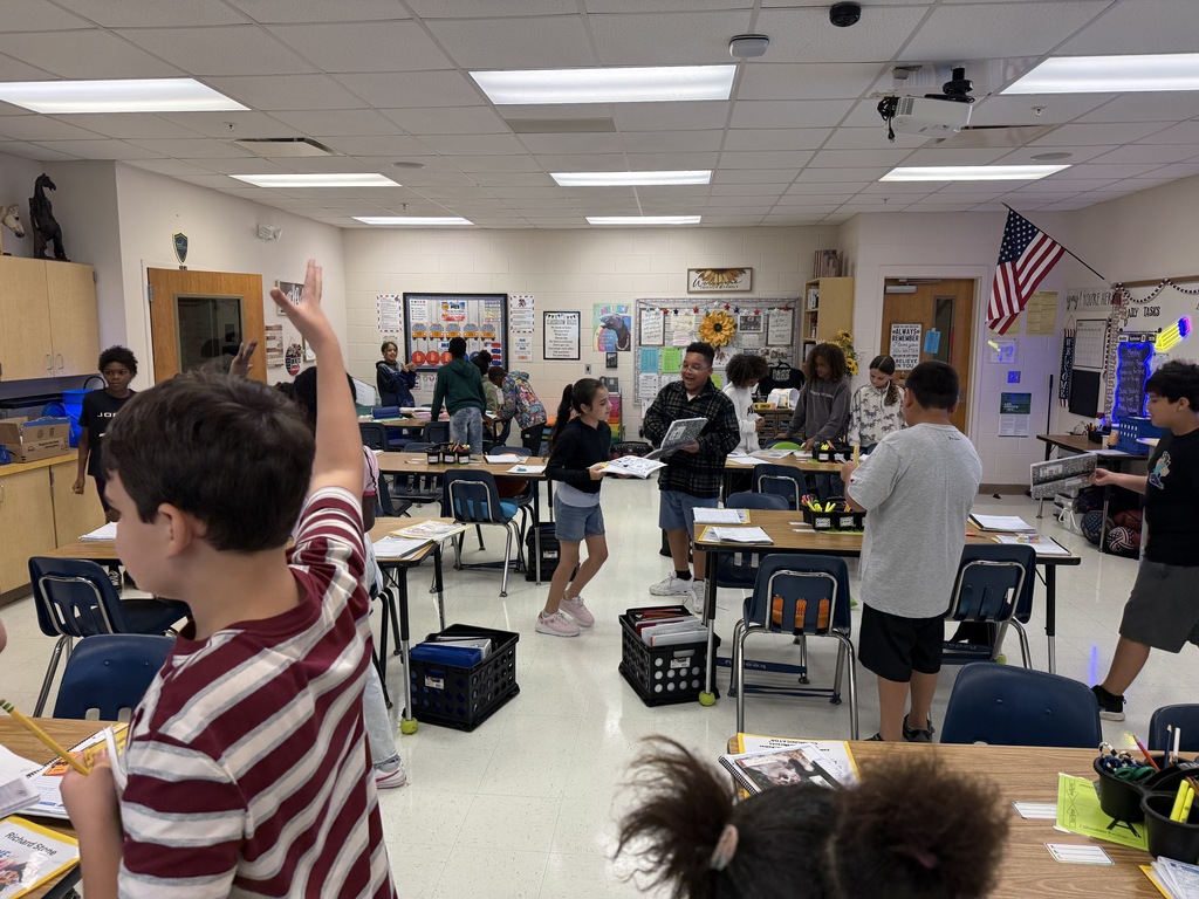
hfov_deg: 71.6
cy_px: 450
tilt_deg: -7.8
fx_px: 831
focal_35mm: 24
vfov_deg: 56.8
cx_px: 600
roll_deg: -0.3
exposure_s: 1/165
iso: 160
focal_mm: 6.76
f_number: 1.78
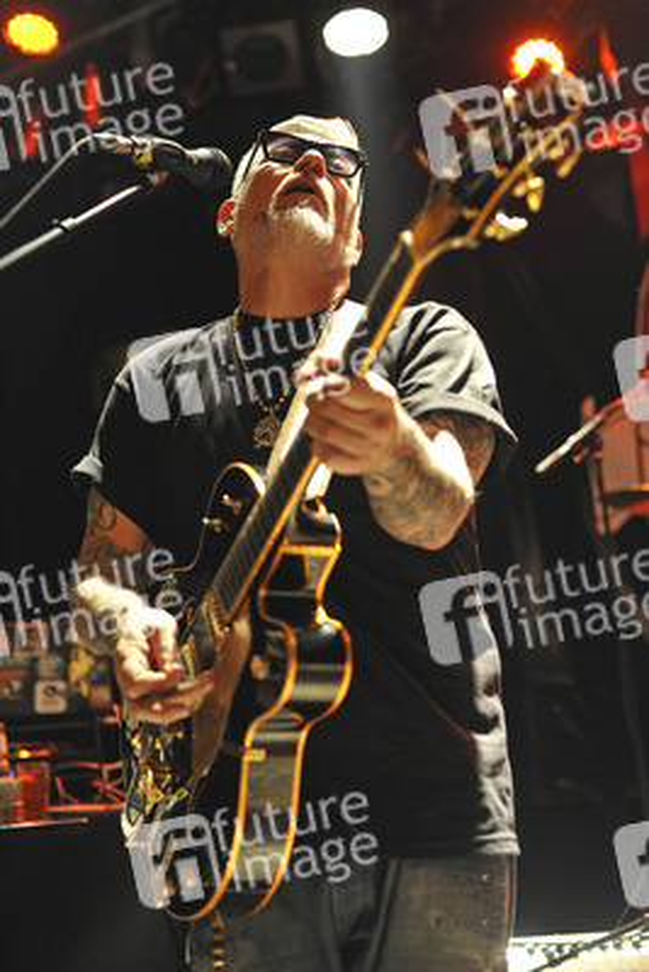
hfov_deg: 27.0
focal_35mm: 50
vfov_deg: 39.6
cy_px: 486
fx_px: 1351
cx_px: 324
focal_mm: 50
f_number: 2.8
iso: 1600
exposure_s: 1/200
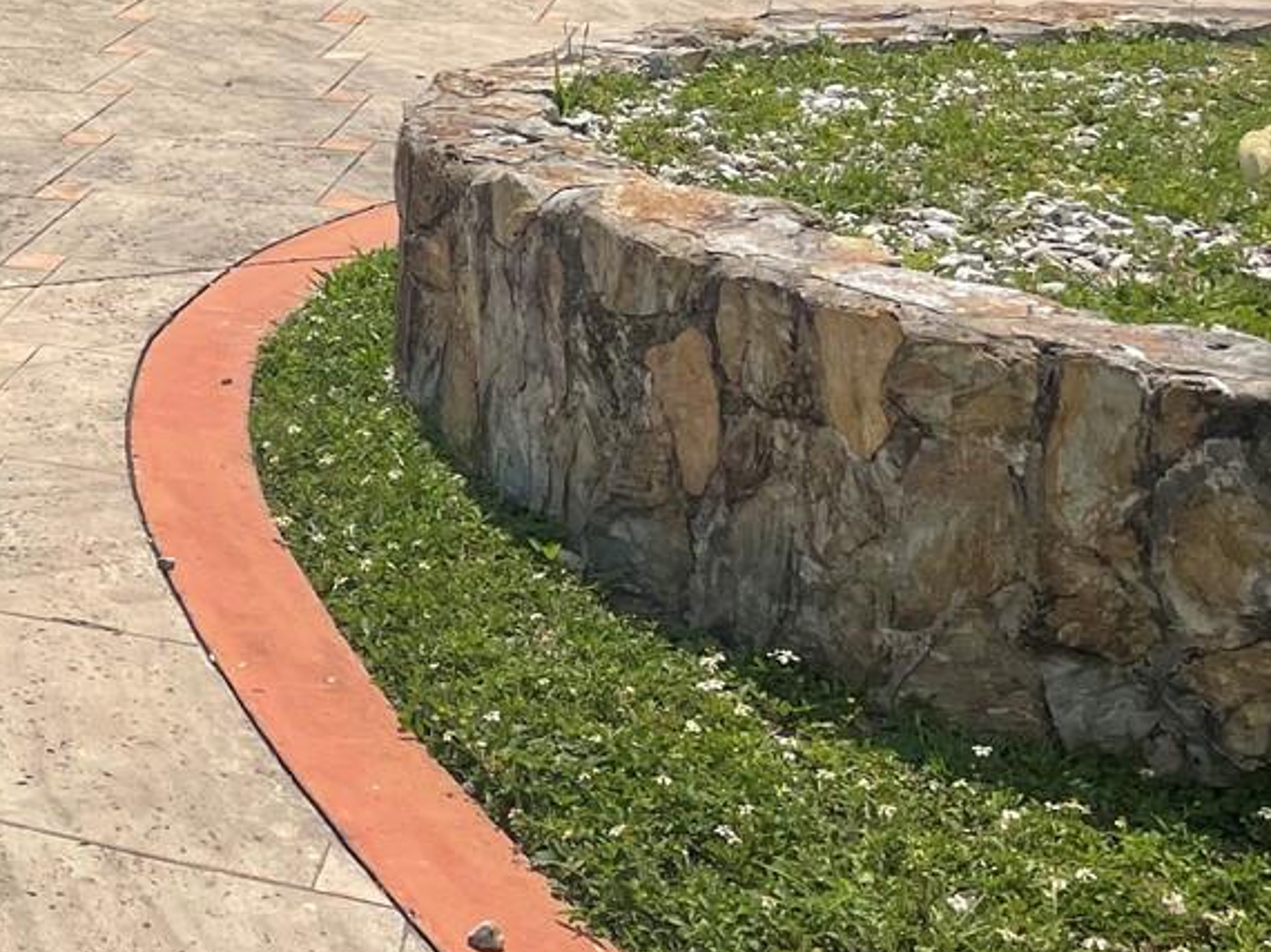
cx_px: -508
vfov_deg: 19.9
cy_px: 147
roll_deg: +0.2
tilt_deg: -10.9
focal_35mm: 73
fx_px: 2679
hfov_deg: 22.8
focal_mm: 4.2
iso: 32
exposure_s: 1/7299
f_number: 1.6
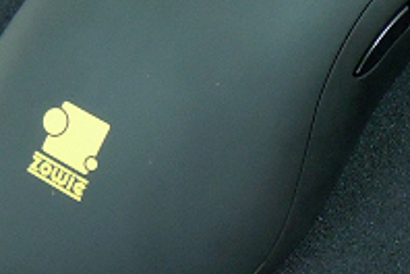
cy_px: 230
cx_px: 222
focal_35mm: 151
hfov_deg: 13.6
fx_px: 1720
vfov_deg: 9.1
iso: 800
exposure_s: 1/10
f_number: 3.1
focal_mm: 8.1
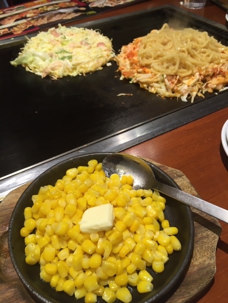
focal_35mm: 29
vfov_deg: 61.7
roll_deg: +0.2
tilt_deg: -43.5
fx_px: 255
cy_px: 152
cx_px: 114
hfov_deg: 48.2
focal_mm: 4.15
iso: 32
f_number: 2.2
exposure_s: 1/30
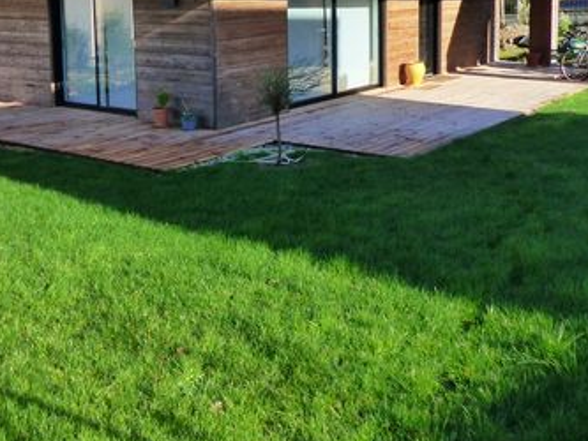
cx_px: 258
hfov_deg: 42.0
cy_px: 67
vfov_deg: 31.1
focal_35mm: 45
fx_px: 765
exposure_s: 1/400
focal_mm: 4.5
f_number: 4
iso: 250
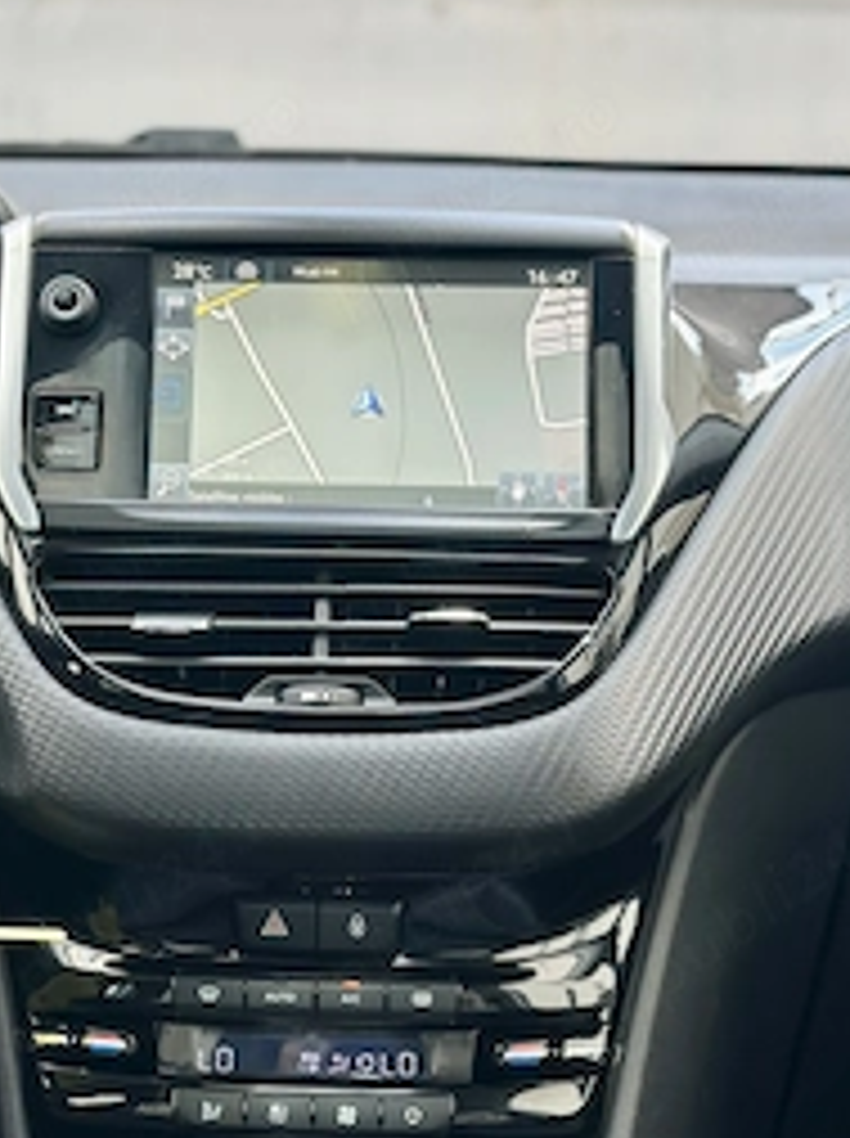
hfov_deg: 19.3
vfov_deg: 25.7
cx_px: 315
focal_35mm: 76
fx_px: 2495
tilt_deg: -10.9
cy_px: 621
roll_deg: -2.8
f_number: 1.78
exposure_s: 1/236
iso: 80
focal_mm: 6.86
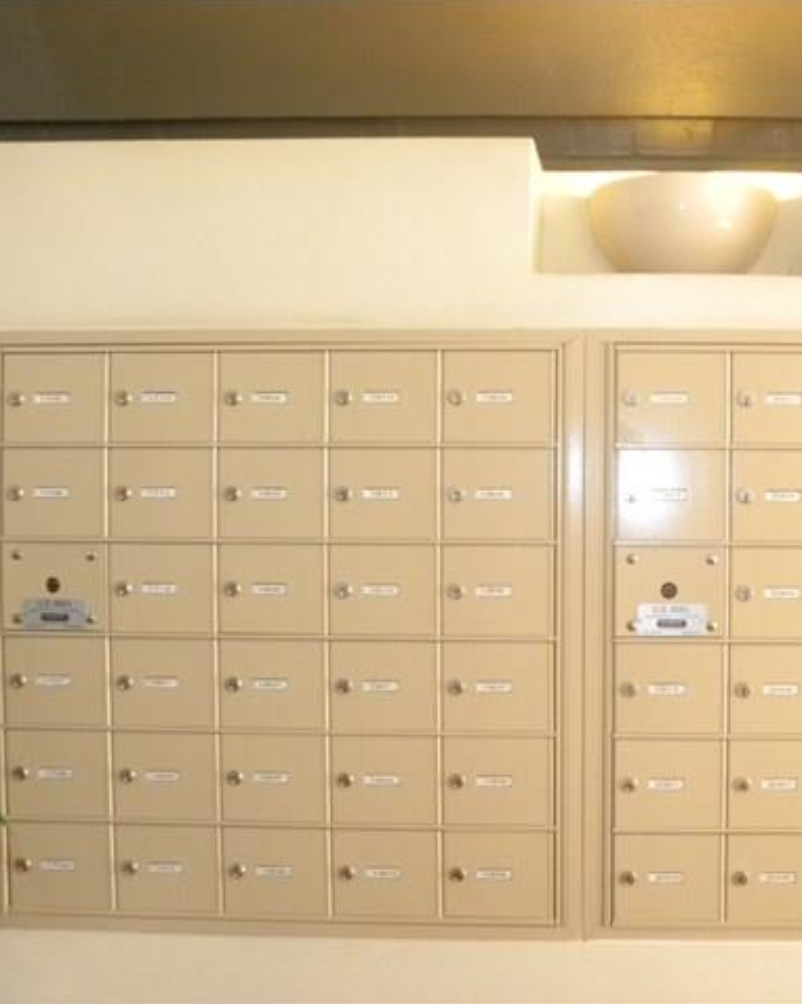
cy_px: 501
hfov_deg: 37.8
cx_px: 629
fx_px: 1129
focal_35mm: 38
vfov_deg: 48.0
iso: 400
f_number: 2.8
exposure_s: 1/34.2
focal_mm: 5.2
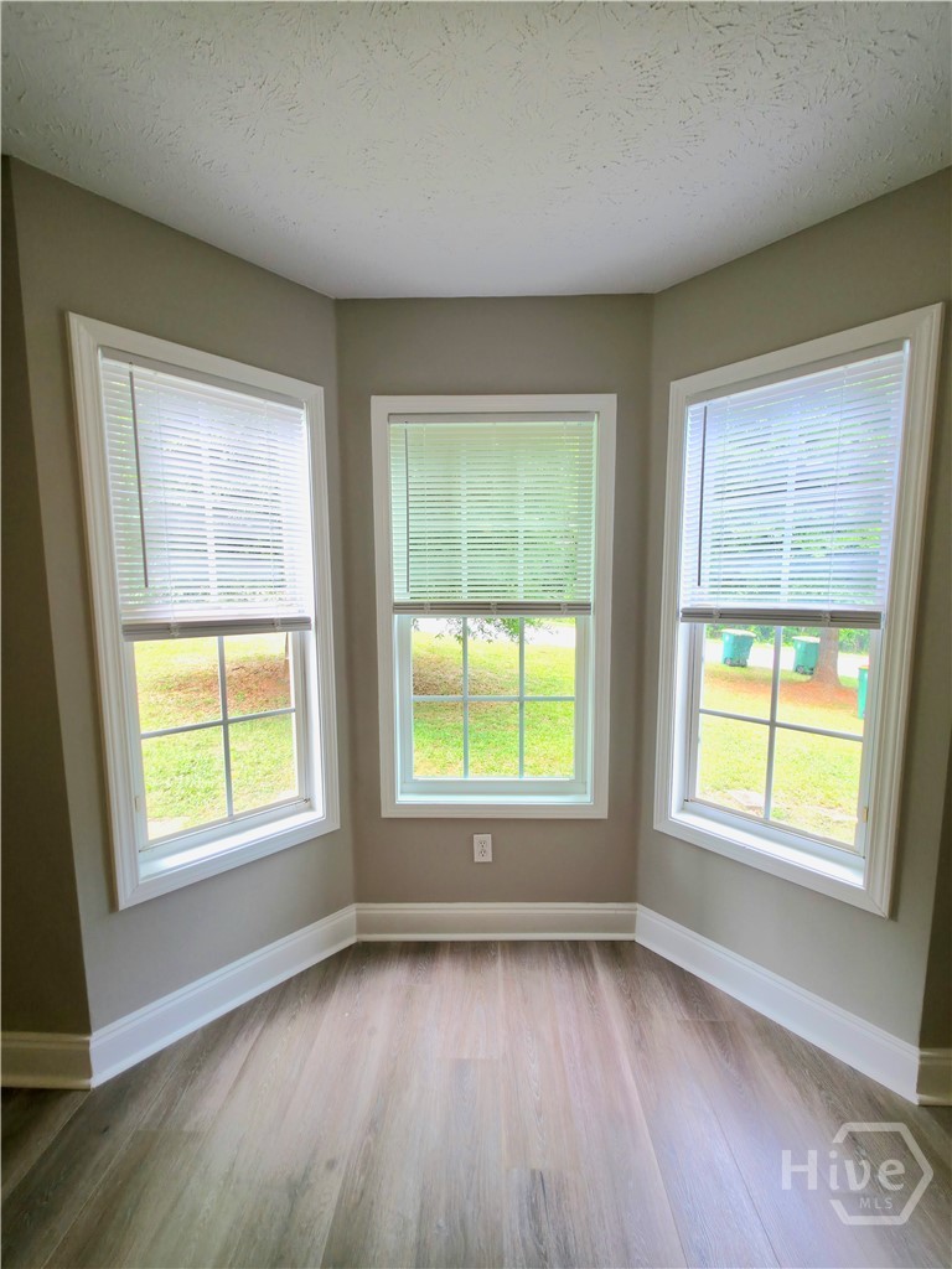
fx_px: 477
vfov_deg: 106.2
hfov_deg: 89.9
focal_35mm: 13
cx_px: 476
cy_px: 634
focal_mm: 2.2
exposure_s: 1/172
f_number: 1.9
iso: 25
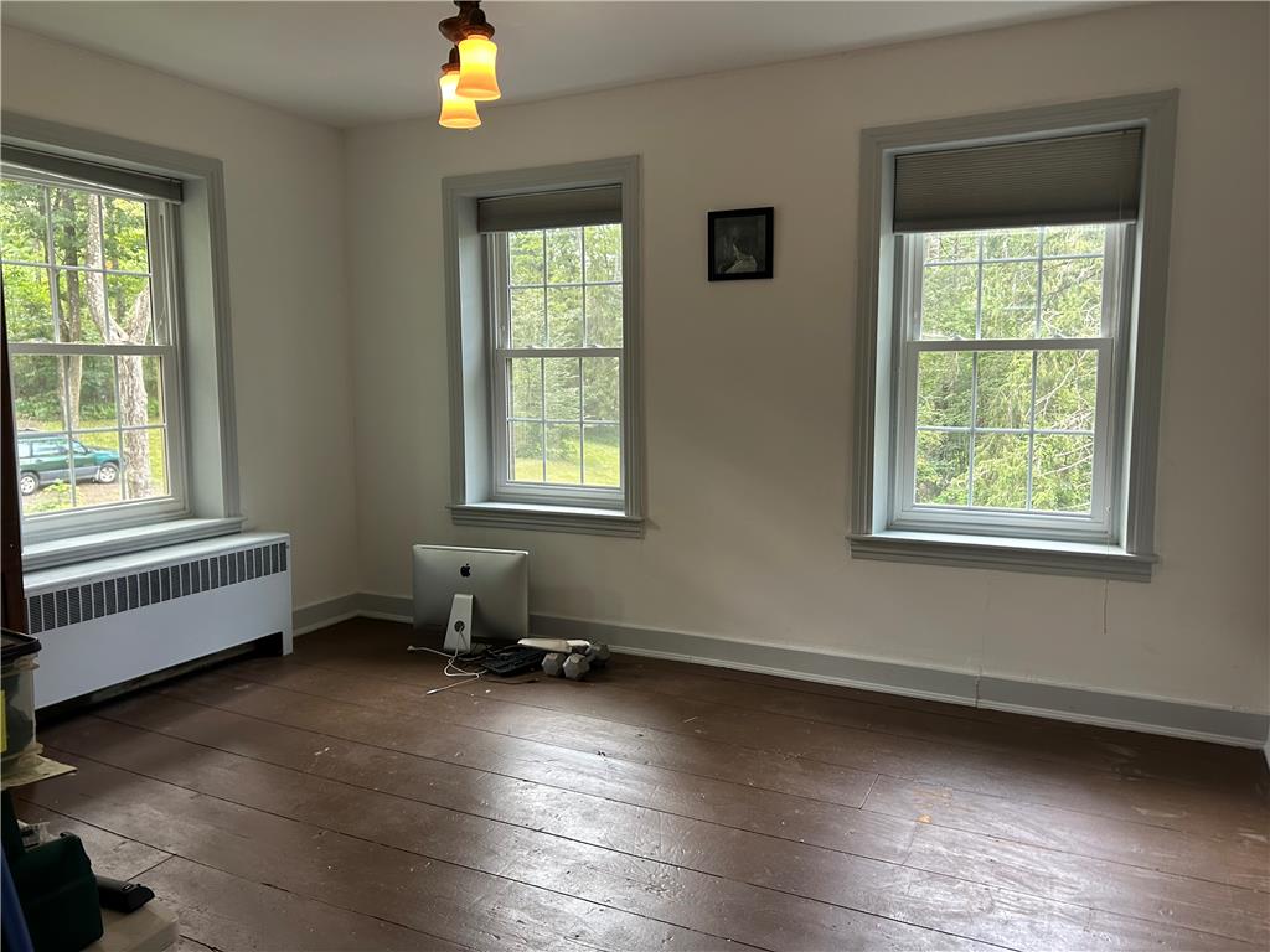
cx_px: 635
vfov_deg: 53.1
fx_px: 954
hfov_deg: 67.3
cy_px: 476
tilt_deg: -5.6
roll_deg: +0.1
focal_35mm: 26
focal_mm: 5.7
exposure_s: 1/60
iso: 125
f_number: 1.5
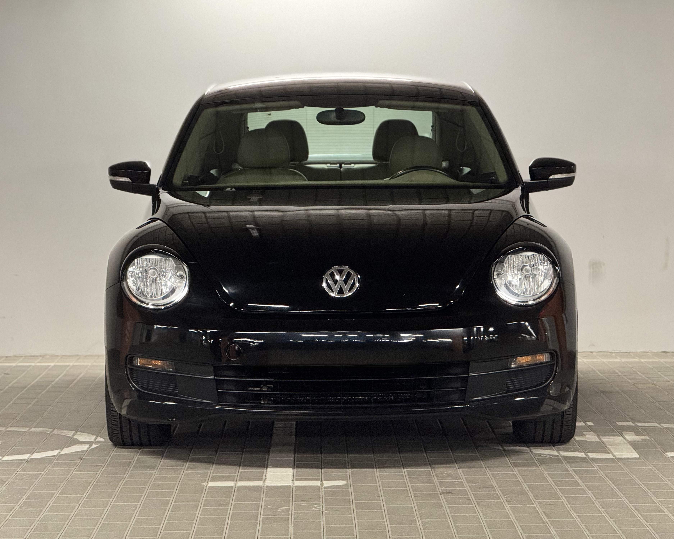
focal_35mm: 126
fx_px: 2514
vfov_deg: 12.2
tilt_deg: -2.0
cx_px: 340
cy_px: 269
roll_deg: +0.8
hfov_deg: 15.3
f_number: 2.8
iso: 320
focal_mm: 15.66
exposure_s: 1/50
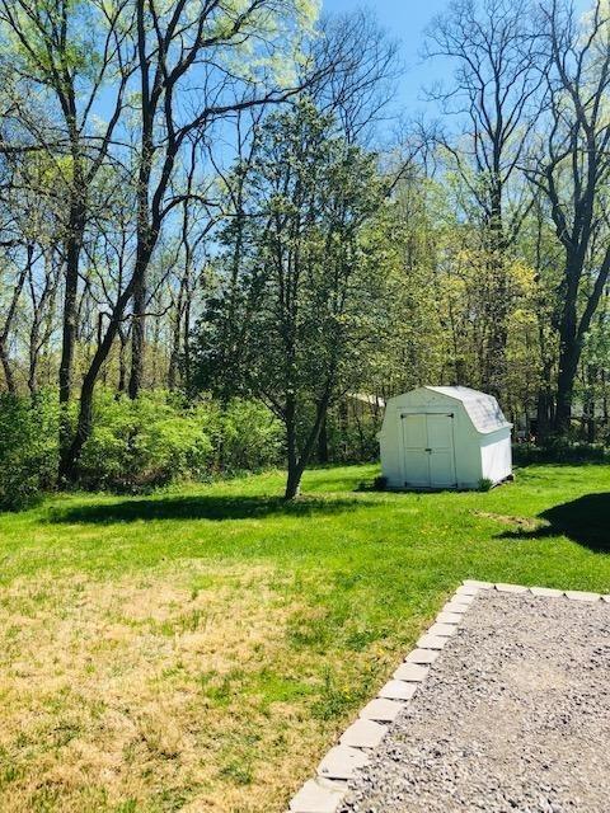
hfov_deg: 49.7
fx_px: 658
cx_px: 305
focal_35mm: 28
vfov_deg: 63.4
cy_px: 406
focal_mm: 3.99
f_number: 1.8
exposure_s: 1/1263
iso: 20
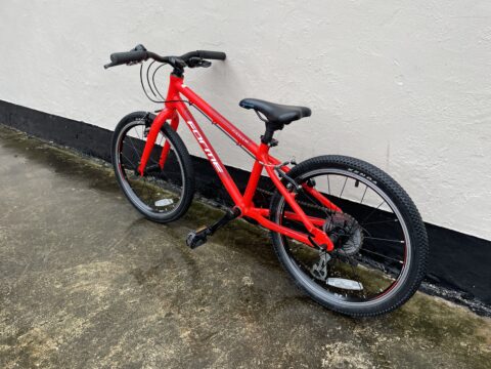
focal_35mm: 26
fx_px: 369
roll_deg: +0.6
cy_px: 184
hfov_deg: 67.3
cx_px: 246
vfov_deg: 53.1
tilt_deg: -23.2
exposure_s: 1/121
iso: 80
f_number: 1.6
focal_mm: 4.2
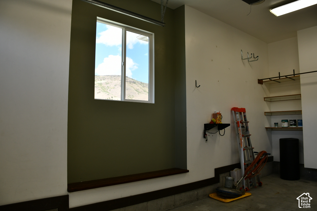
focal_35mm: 27
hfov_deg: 67.4
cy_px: 106
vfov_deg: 47.9
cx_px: 158
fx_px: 238
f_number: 5.6
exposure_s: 1/250
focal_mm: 18
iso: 220
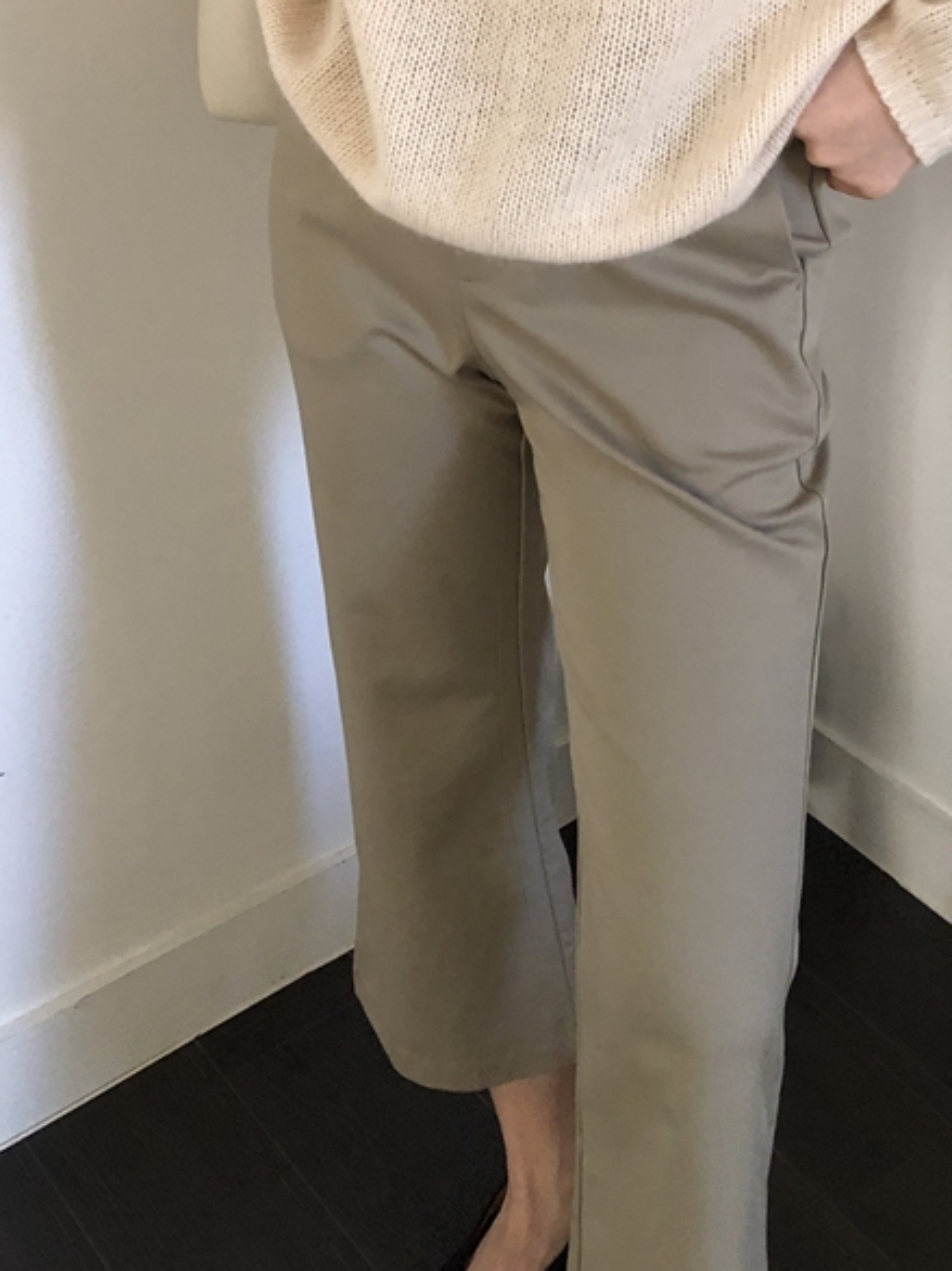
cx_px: 668
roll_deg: -1.7
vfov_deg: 35.4
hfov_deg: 28.3
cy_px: 138
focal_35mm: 51
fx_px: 1871
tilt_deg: -20.0
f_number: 1.8
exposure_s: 1/15
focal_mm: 3.99
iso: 80
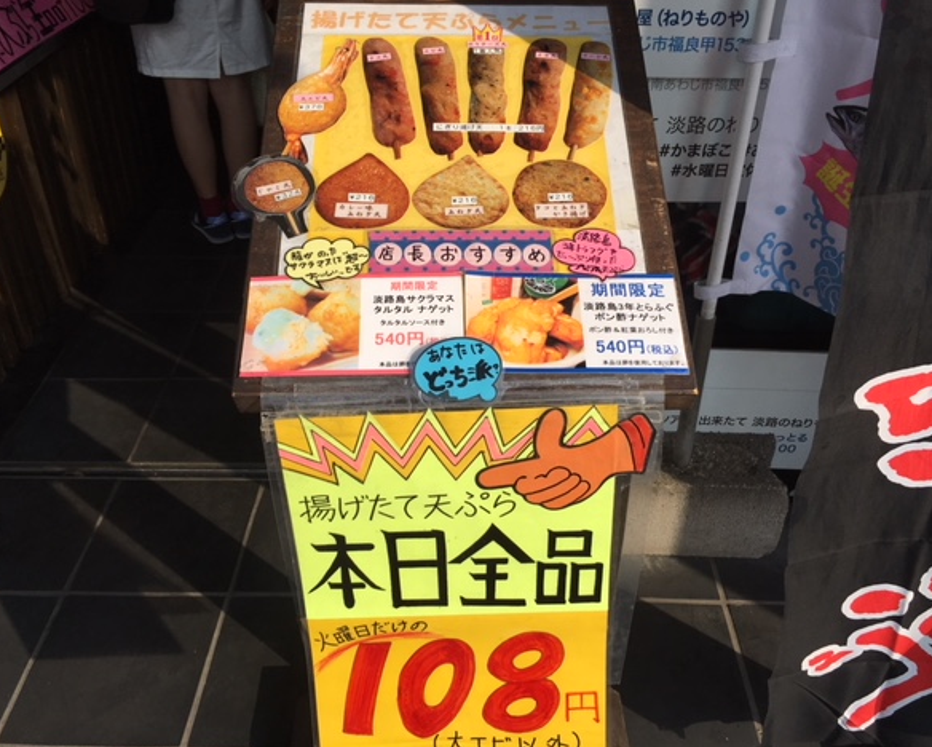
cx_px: 474
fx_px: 856
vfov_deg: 47.2
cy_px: 370
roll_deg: -0.7
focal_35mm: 31
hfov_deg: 57.1
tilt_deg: -35.6
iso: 25
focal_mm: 4.15
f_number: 2.2
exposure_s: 1/2262
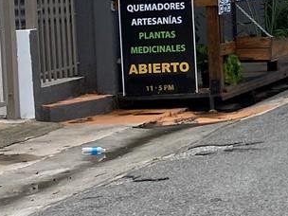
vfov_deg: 10.6
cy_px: -73
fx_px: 1140
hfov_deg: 12.8
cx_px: 551
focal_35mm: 137
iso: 32
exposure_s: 1/3731
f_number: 1.8
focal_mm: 4.25
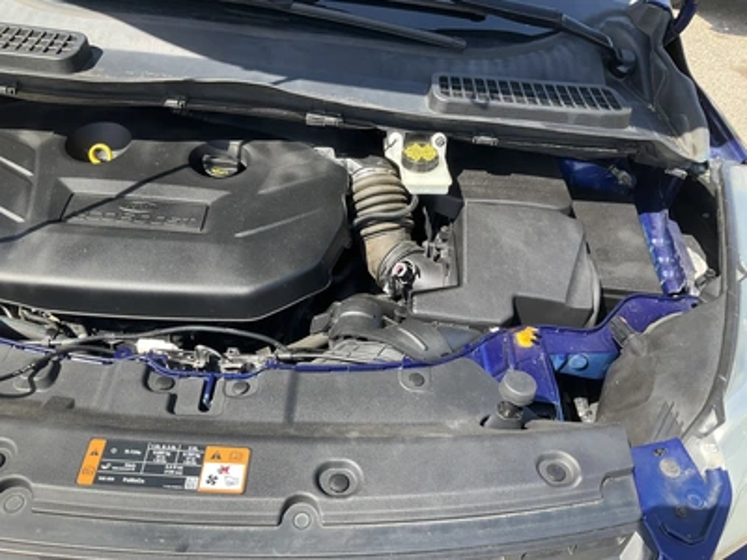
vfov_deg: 48.2
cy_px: 280
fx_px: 626
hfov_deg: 61.7
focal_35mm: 29
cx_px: 374
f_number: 1.8
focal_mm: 3
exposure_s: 1/360
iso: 25
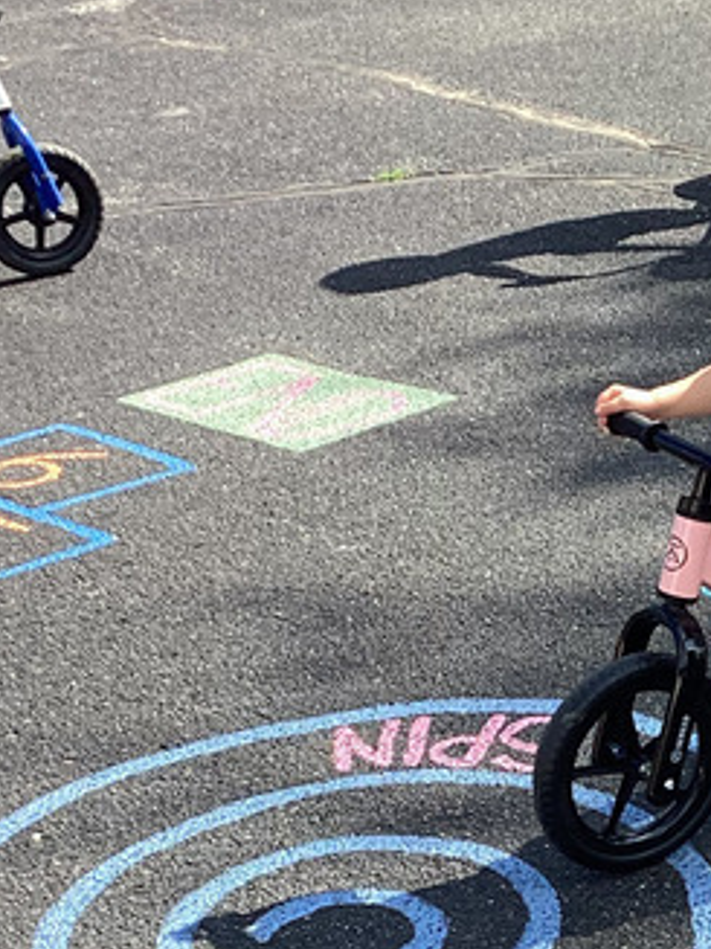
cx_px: 731
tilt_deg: -27.9
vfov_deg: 20.0
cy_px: 795
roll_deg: -0.3
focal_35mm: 97
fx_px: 2658
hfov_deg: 14.9
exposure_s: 1/420
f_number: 2.4
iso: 25
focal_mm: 3.3
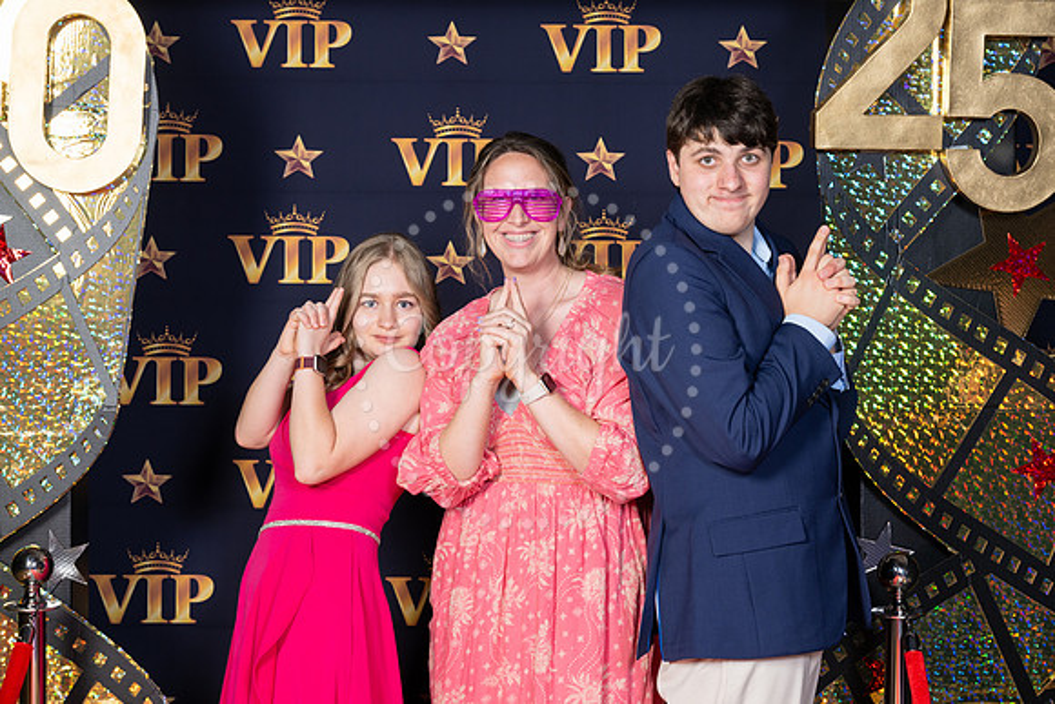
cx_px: 528
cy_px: 352
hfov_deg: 29.2
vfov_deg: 19.7
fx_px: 2022
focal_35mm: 69
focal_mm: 69
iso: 400
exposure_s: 1/125
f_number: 8
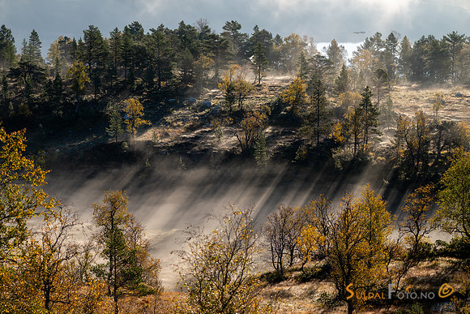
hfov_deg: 15.9
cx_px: 217
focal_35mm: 129
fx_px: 1685
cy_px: 169
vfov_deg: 10.6
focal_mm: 120
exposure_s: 1/250
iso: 64
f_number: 4.5
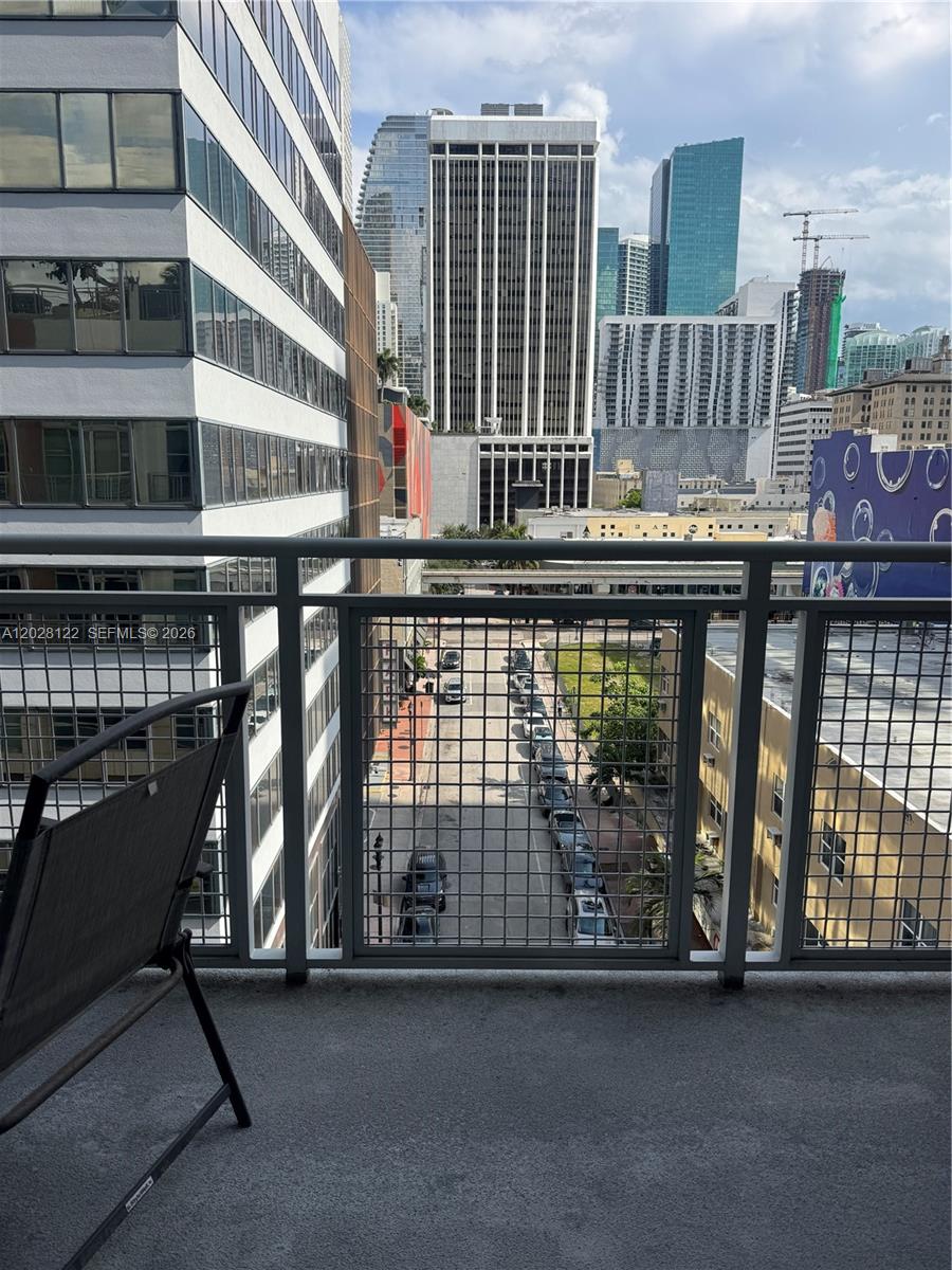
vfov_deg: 71.6
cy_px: 635
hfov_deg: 56.8
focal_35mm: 24
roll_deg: -1.1
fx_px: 880
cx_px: 476
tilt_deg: -10.5
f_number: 1.78
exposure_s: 1/3802
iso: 80
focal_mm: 6.76
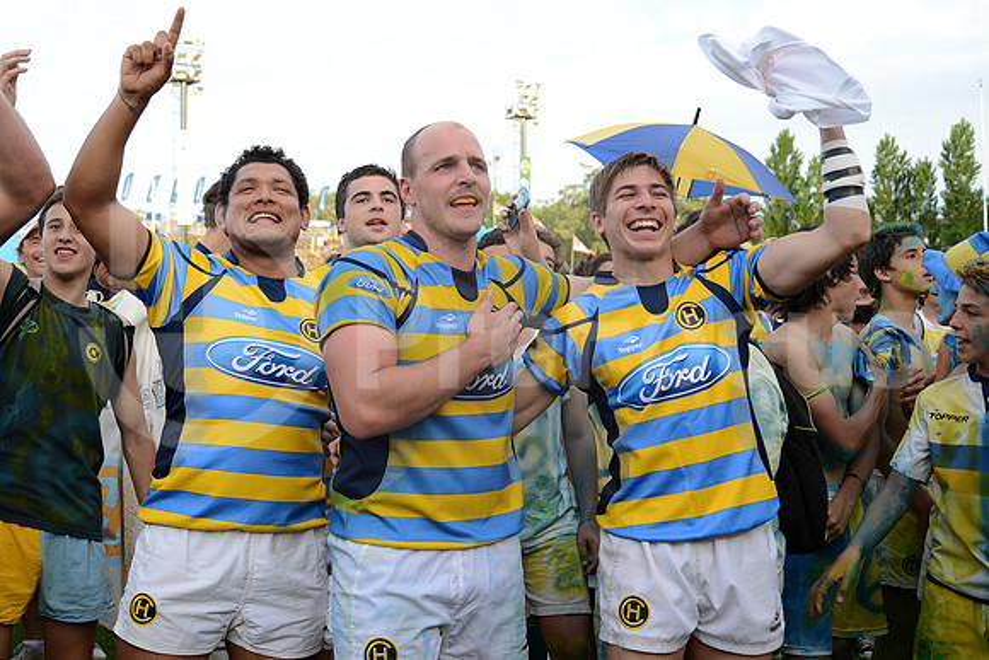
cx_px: 494
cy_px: 330
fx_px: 934
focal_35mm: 34
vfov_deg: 38.9
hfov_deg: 55.8
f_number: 4.5
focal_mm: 34
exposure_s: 1/640
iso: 640
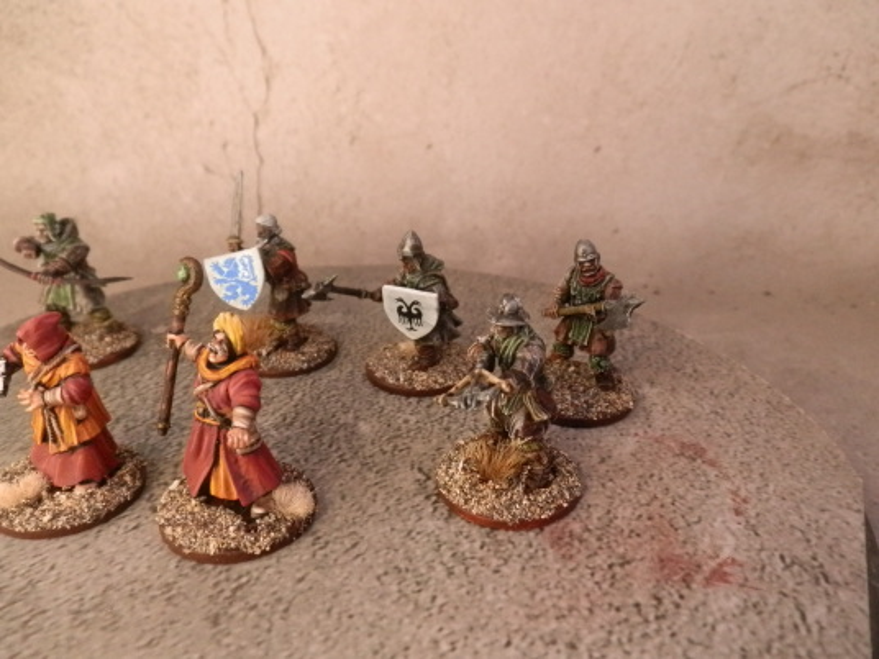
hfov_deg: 63.4
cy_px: 330
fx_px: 711
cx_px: 440
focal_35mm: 28
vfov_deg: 49.7
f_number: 3.1
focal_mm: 5
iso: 400
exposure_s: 1/125
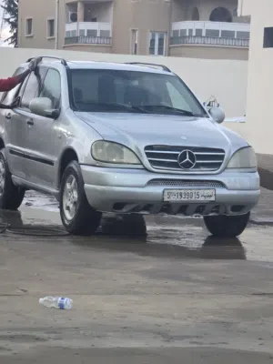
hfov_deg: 12.9
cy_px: 182
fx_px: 1209
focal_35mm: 115
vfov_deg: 17.1
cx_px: 136
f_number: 3.4
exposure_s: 1/100
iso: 400
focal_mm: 18.6
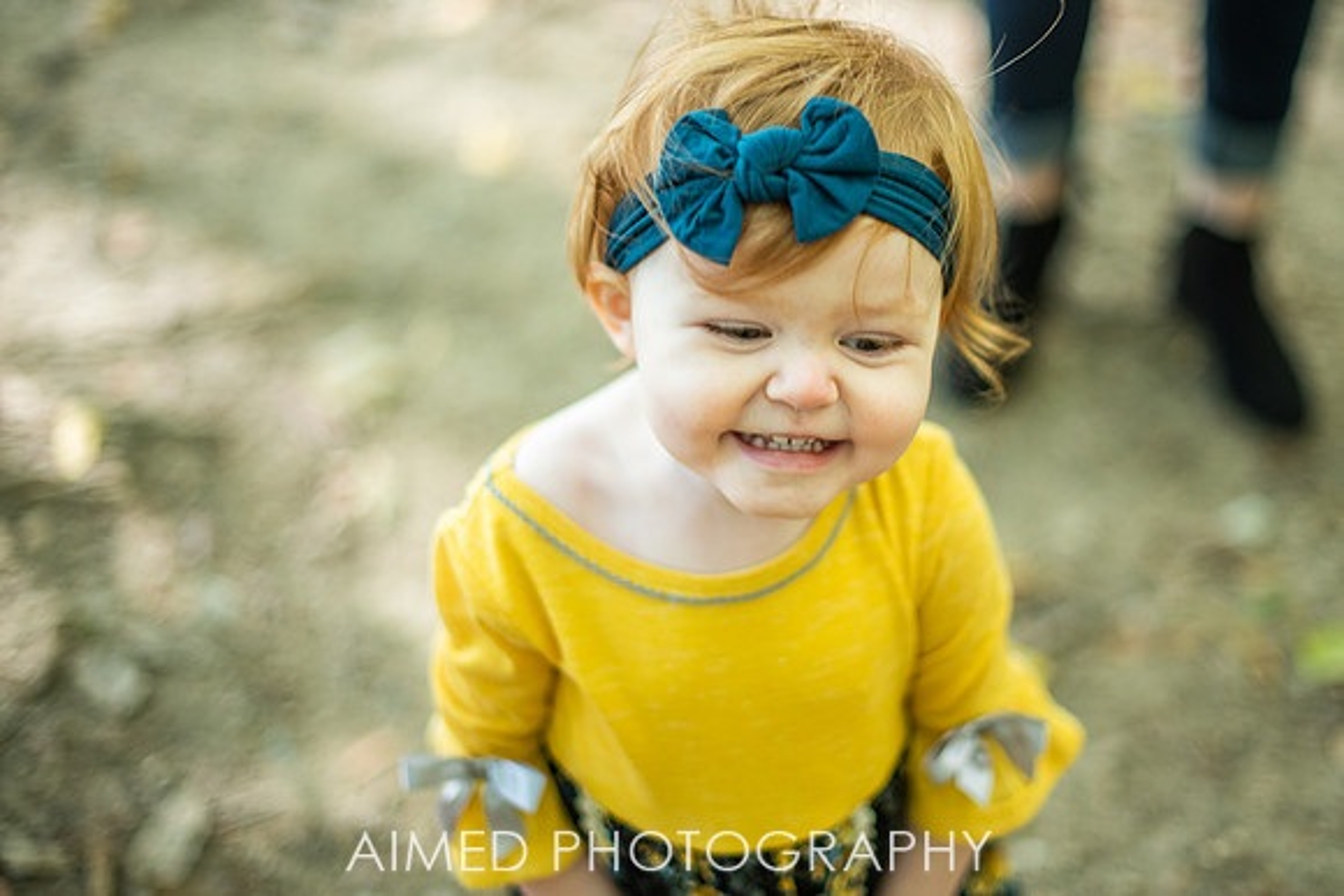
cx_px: 749
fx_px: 2153
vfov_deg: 23.5
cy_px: 398
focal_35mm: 58
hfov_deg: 34.6
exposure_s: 1/320
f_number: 1.6
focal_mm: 50
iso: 800
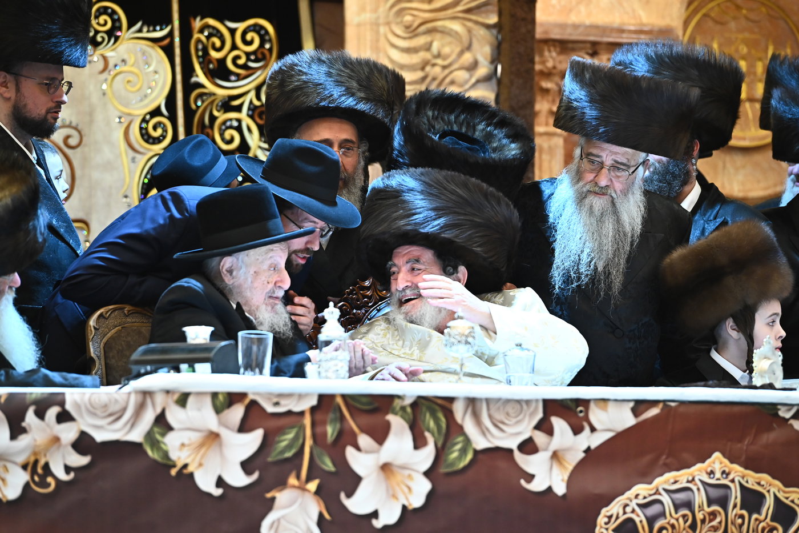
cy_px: 266
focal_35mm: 200
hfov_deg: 10.3
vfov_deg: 6.9
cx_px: 400
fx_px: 4438
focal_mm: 200
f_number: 4.5
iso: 2500
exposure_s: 1/200
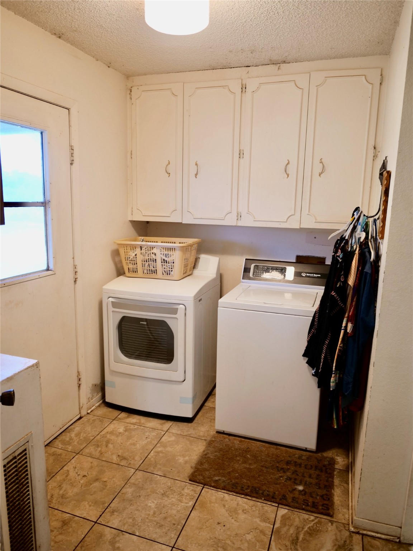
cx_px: 206
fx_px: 382
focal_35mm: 24
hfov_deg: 56.8
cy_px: 276
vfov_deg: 71.6
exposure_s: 1/60
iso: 250
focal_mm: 12
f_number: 2
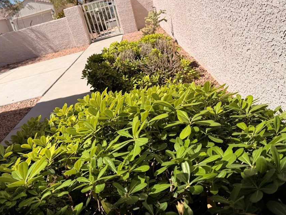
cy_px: 90
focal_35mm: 29
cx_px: 132
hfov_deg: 61.6
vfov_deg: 48.1
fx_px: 240
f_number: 1.78
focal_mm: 6.76
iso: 80
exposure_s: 1/6173
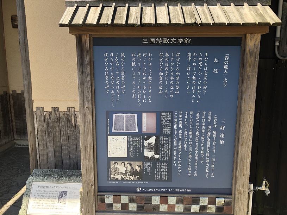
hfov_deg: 63.5
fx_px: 232
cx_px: 144
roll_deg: +0.0
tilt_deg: -11.2
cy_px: 108
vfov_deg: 49.7
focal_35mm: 28
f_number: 1.8
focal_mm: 3.99
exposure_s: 1/279
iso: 20
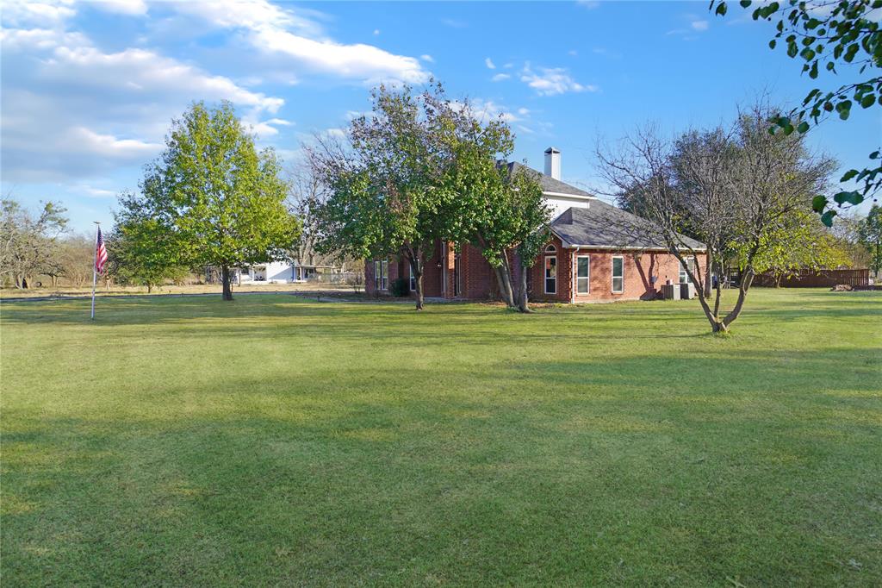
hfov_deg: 84.0
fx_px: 490
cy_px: 294
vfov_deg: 61.9
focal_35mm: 20
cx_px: 441
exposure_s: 1/100
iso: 100
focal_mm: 20
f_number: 8
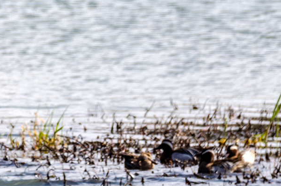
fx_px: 12195
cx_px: 145
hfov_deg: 1.3
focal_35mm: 1566
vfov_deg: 0.9
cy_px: 123
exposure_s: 1/500
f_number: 8
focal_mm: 600
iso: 200
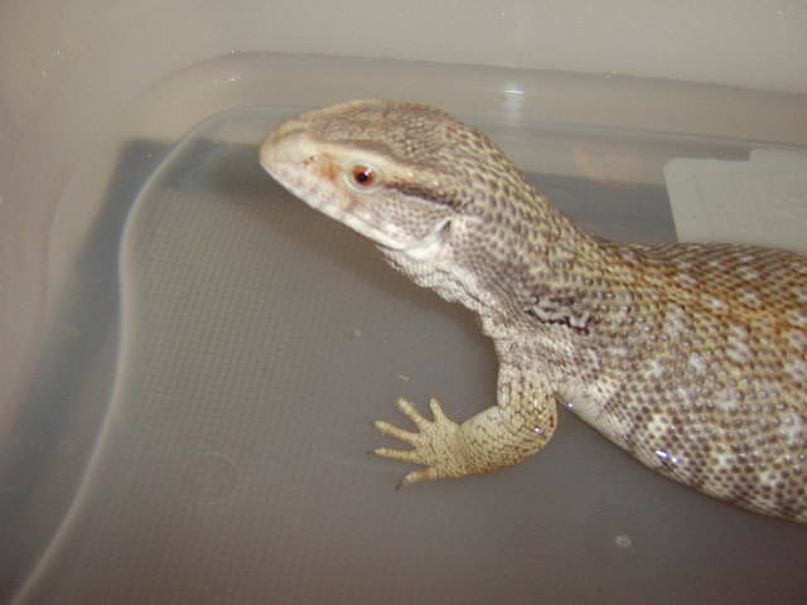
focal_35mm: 31
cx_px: 404
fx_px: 723
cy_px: 302
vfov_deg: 45.4
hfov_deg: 58.4
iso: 141
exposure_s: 1/30
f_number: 2.7
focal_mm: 8.13
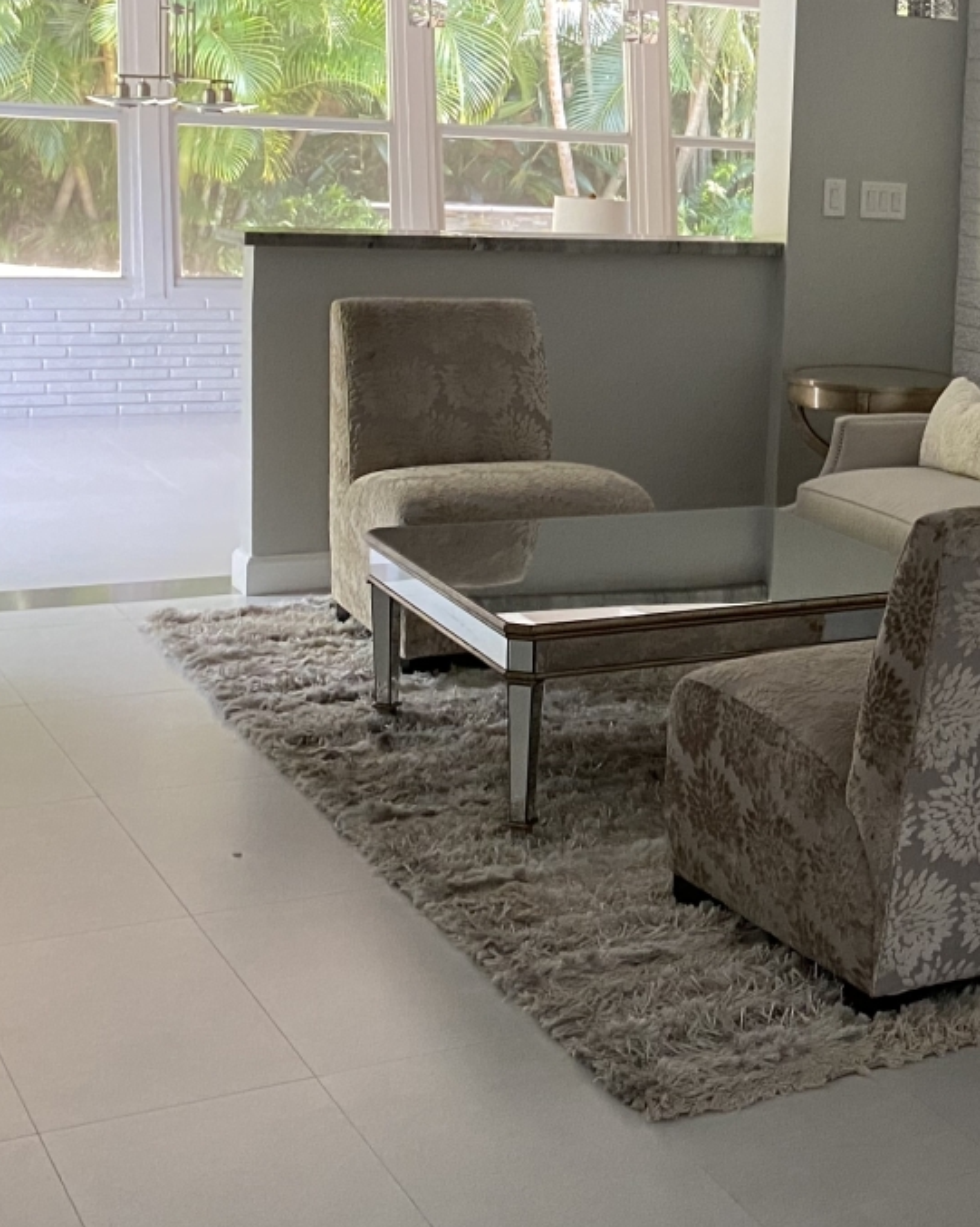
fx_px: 2177
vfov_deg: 31.1
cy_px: 362
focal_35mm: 60
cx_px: 1201
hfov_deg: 23.1
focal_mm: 4.25
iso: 200
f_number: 1.8
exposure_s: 1/60
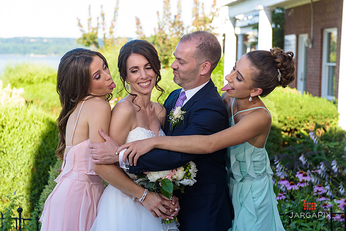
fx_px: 673
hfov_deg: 28.8
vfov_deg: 19.5
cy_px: 116
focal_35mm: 70
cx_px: 173
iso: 200
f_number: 4
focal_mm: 70
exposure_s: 1/250
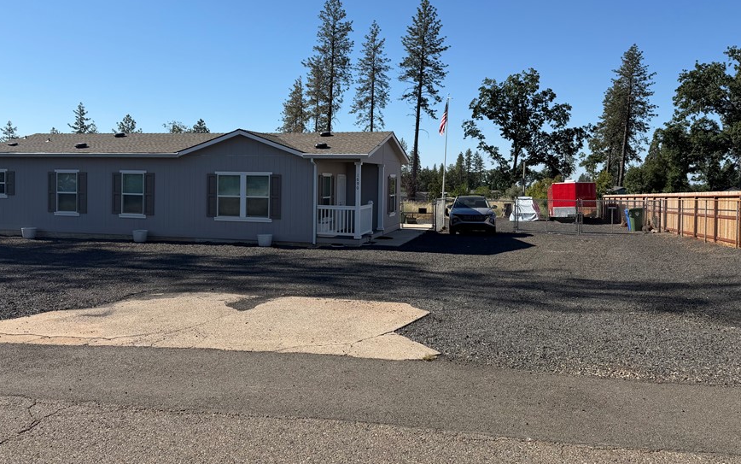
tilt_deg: -0.2
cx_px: 334
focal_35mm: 30
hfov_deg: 62.7
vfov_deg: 41.7
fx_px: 606
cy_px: 186
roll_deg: -1.3
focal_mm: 6.76
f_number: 1.78
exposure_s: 1/4975
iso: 80
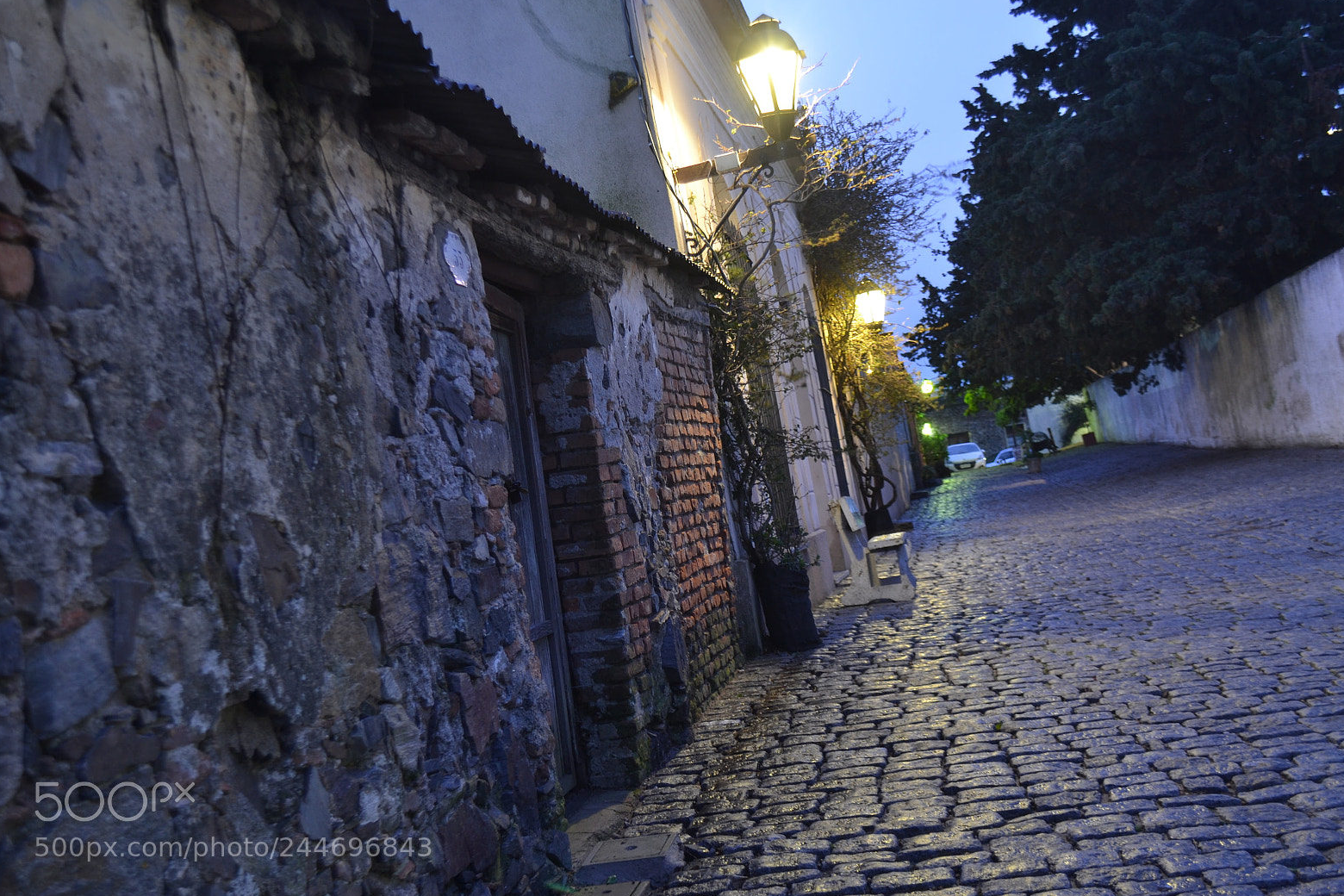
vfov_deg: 33.4
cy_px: 456
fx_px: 1493
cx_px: 670
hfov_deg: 48.5
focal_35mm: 40
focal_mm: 26
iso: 100
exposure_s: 5
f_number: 4.2
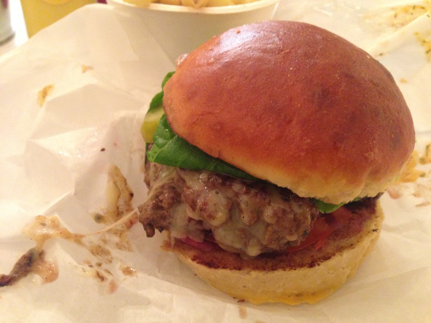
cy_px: 162
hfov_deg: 55.4
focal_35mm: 33
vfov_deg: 42.9
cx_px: 216
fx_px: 411
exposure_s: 1/17
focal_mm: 4.12
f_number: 2.4
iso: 400
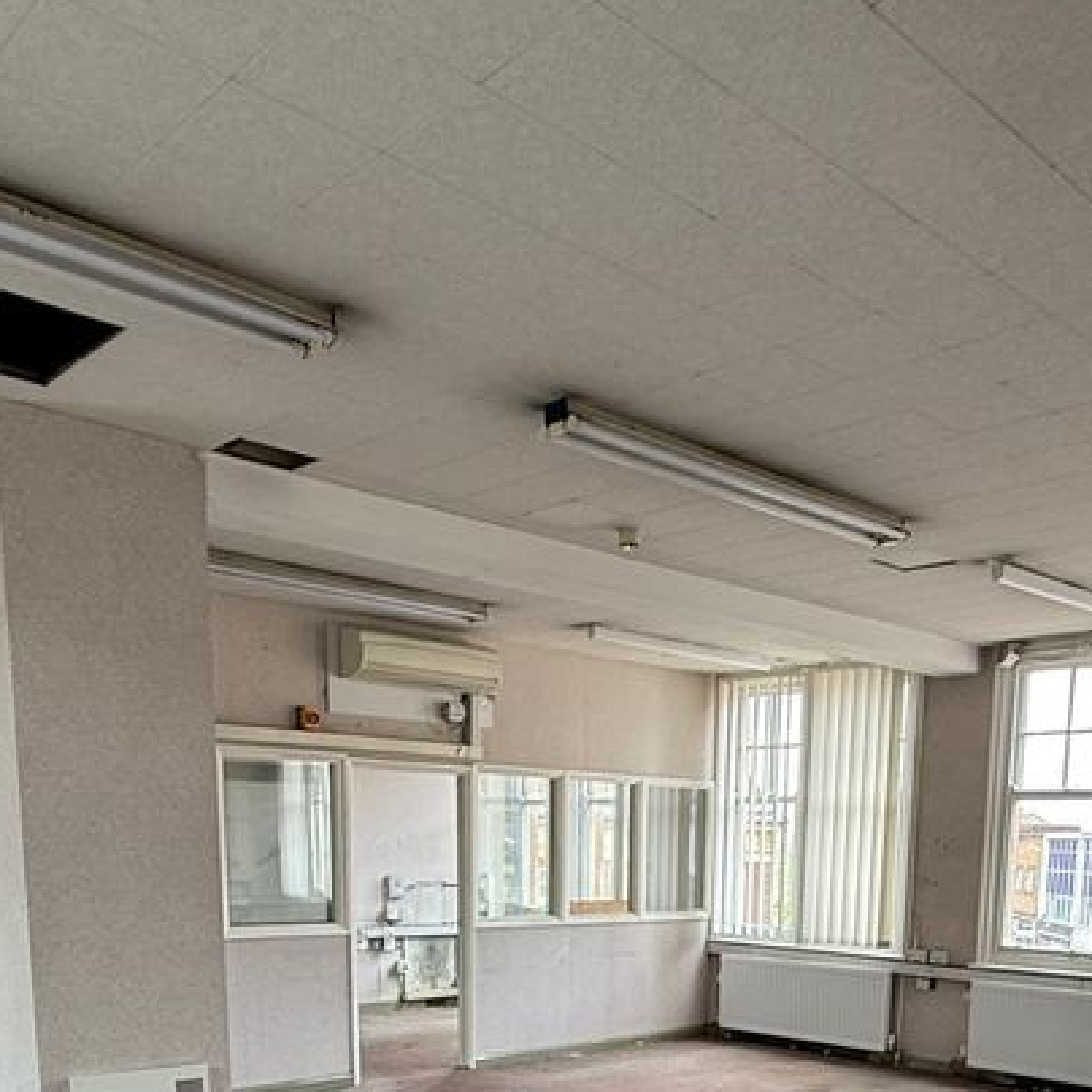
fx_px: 1213
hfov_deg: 48.1
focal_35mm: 34
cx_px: 665
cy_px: 1053
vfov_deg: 42.8
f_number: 2.2
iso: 100
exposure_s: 1/99
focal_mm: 2.22
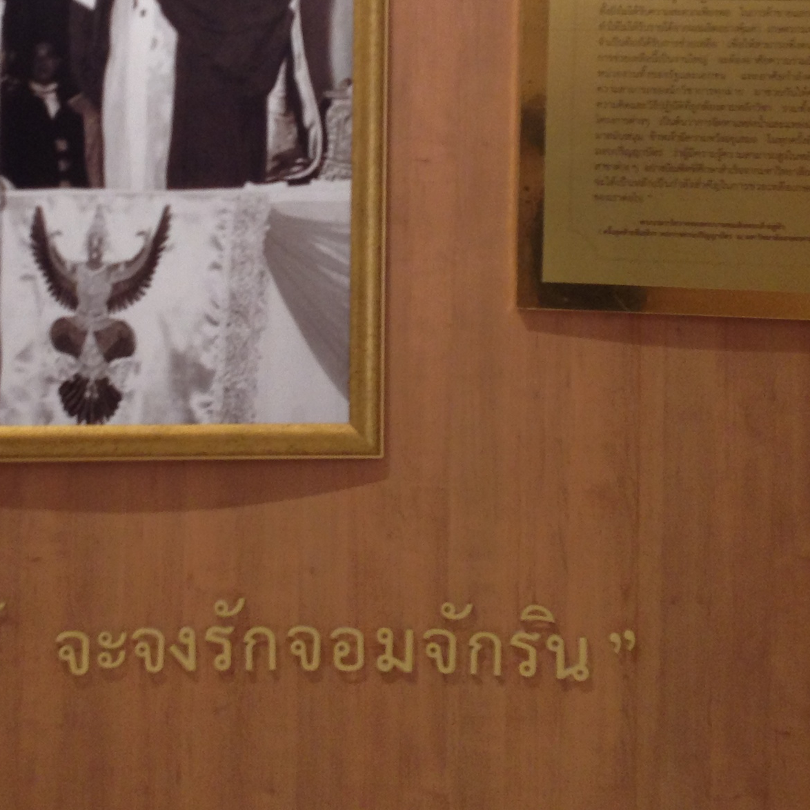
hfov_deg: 20.0
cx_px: 210
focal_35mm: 86
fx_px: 2277
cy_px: 137
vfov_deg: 19.9
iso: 80
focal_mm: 4.28
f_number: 2.4
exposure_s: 1/20
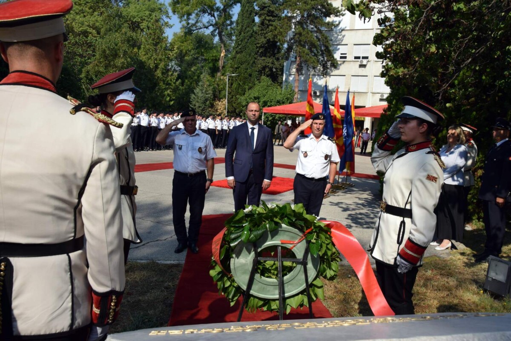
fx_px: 426
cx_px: 256
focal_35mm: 30
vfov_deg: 43.6
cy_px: 170
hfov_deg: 61.9
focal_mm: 20
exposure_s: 1/400
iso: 200
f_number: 10
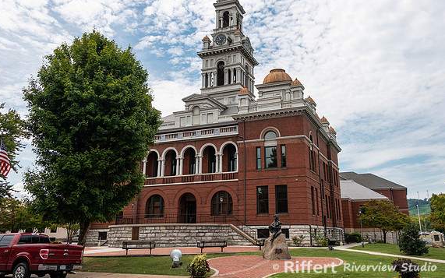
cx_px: 244
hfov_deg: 59.5
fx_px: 388
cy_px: 115
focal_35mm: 32
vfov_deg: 39.3
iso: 100
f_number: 7.1
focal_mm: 28
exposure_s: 1/400
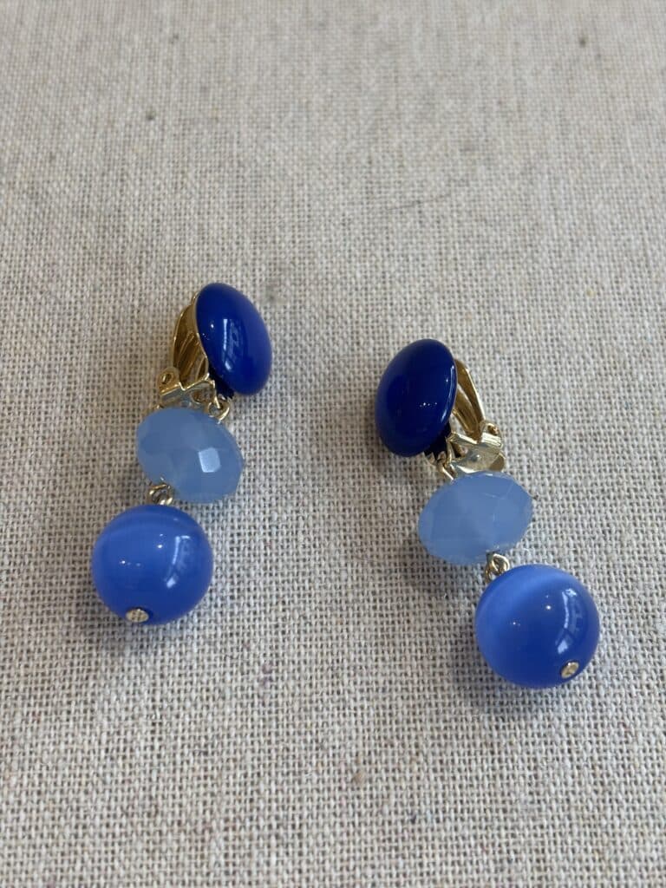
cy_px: 444
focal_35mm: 52
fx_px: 1334
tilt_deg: -59.7
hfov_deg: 28.0
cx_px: 333
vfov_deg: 36.8
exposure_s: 1/100
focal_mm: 5.96
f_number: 1.6
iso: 40
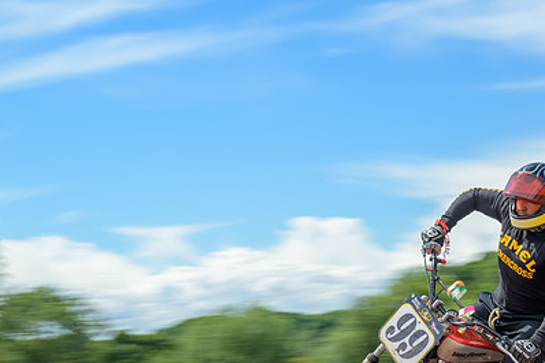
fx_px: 1543
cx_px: 331
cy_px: 258
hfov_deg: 20.0
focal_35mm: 102
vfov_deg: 13.4
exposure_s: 1/125
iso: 64
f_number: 8
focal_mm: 70
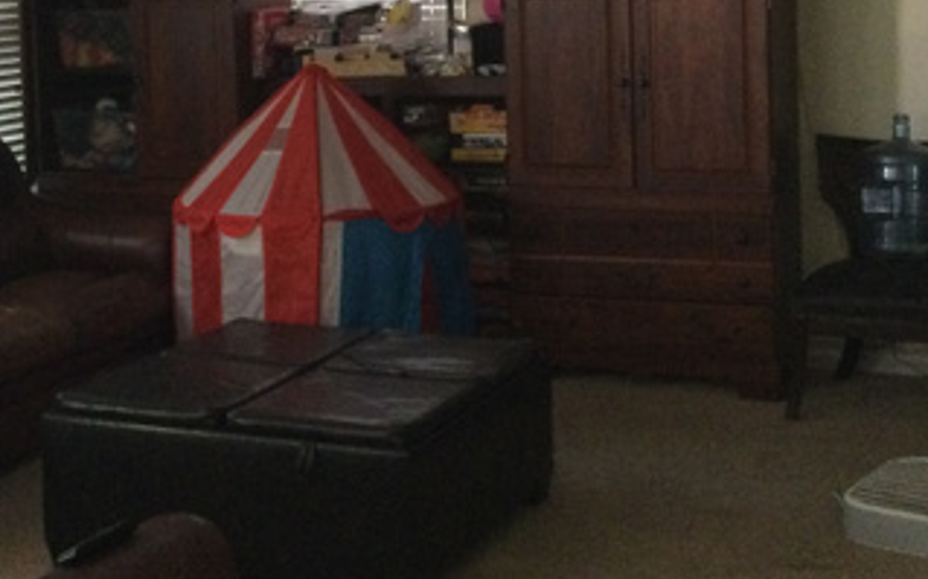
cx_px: 329
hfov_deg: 30.9
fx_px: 1668
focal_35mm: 66
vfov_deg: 19.2
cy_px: 32
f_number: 2.4
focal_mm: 3.3
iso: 250
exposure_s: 1/15
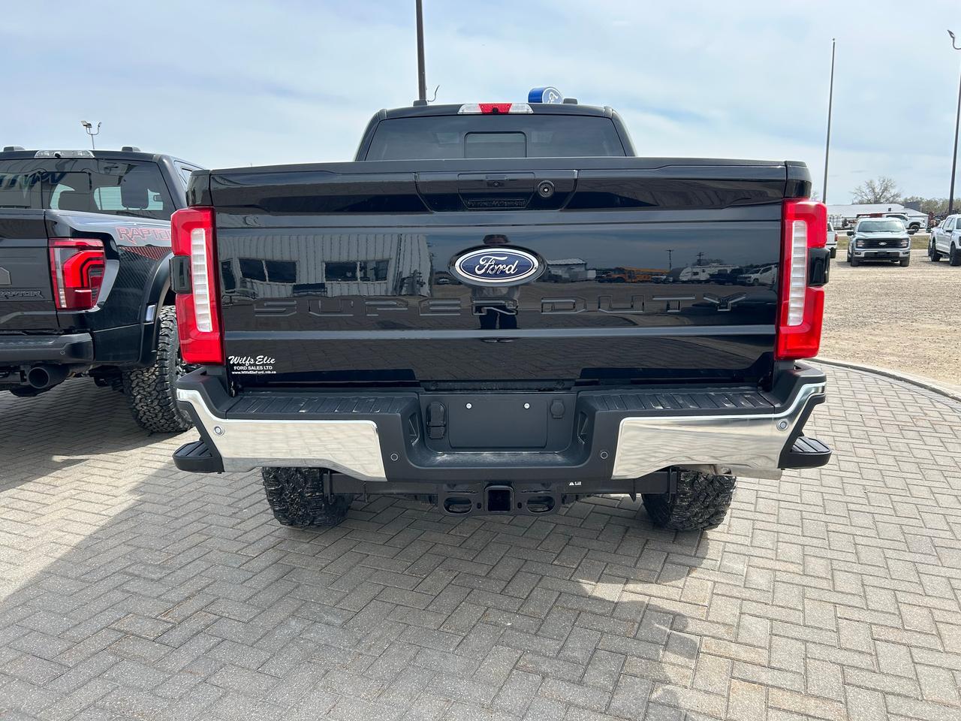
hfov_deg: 67.3
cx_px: 480
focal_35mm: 26
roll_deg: +1.2
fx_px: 722
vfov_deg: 53.1
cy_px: 360
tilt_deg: -9.9
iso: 50
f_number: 1.5
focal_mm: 5.7
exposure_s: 1/2045
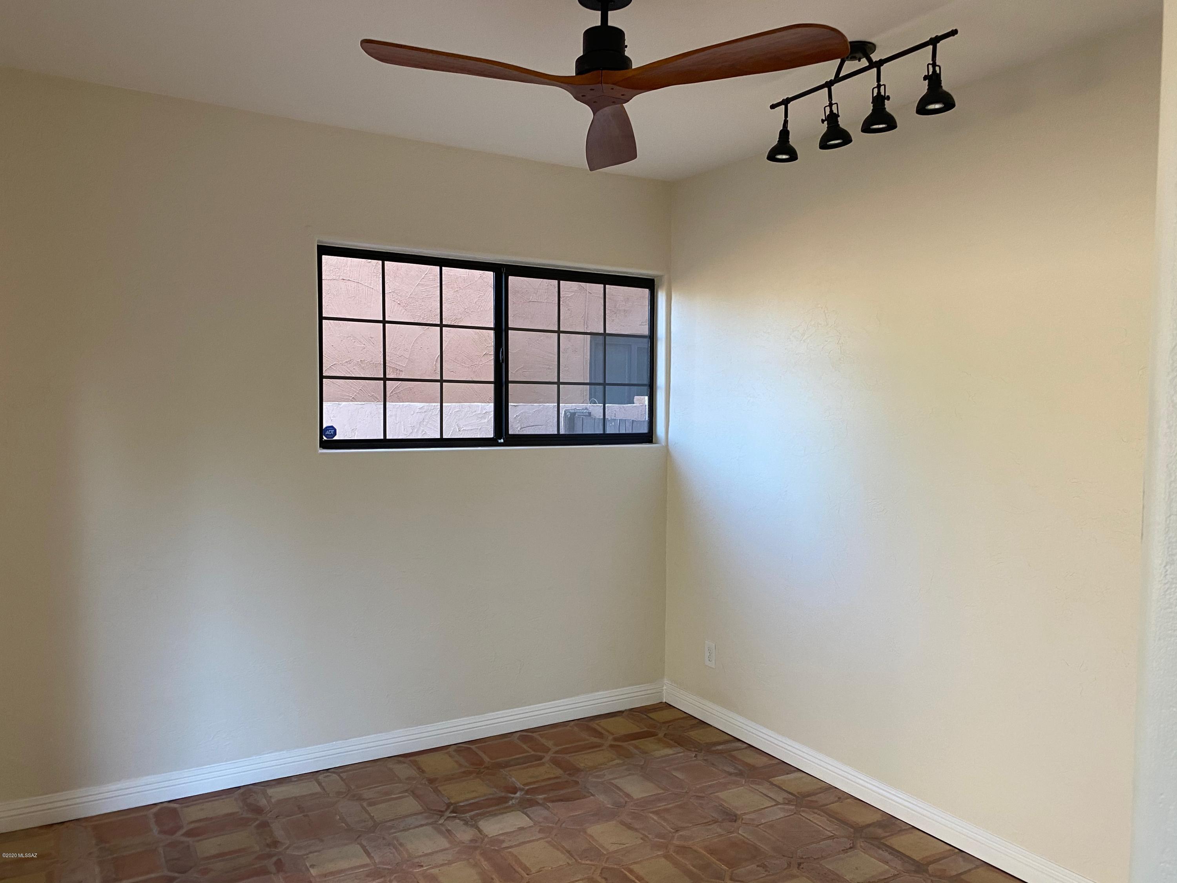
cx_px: 588
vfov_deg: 53.1
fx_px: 884
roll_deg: -1.1
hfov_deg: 67.3
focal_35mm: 26
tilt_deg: -2.9
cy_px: 442
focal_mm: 4.25
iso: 80
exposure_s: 1/60
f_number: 1.8
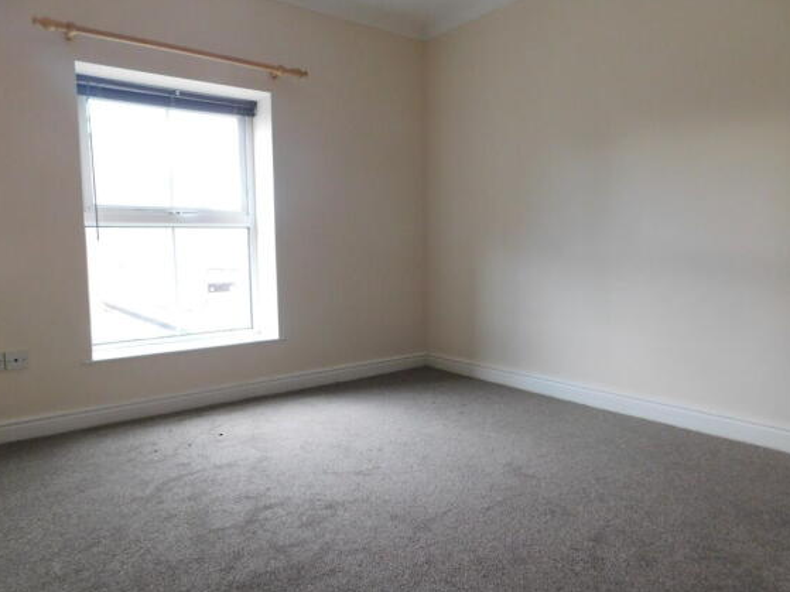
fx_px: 548
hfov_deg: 71.6
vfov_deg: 56.8
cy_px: 306
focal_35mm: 24
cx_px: 395
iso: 400
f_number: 3
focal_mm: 4
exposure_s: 1/30
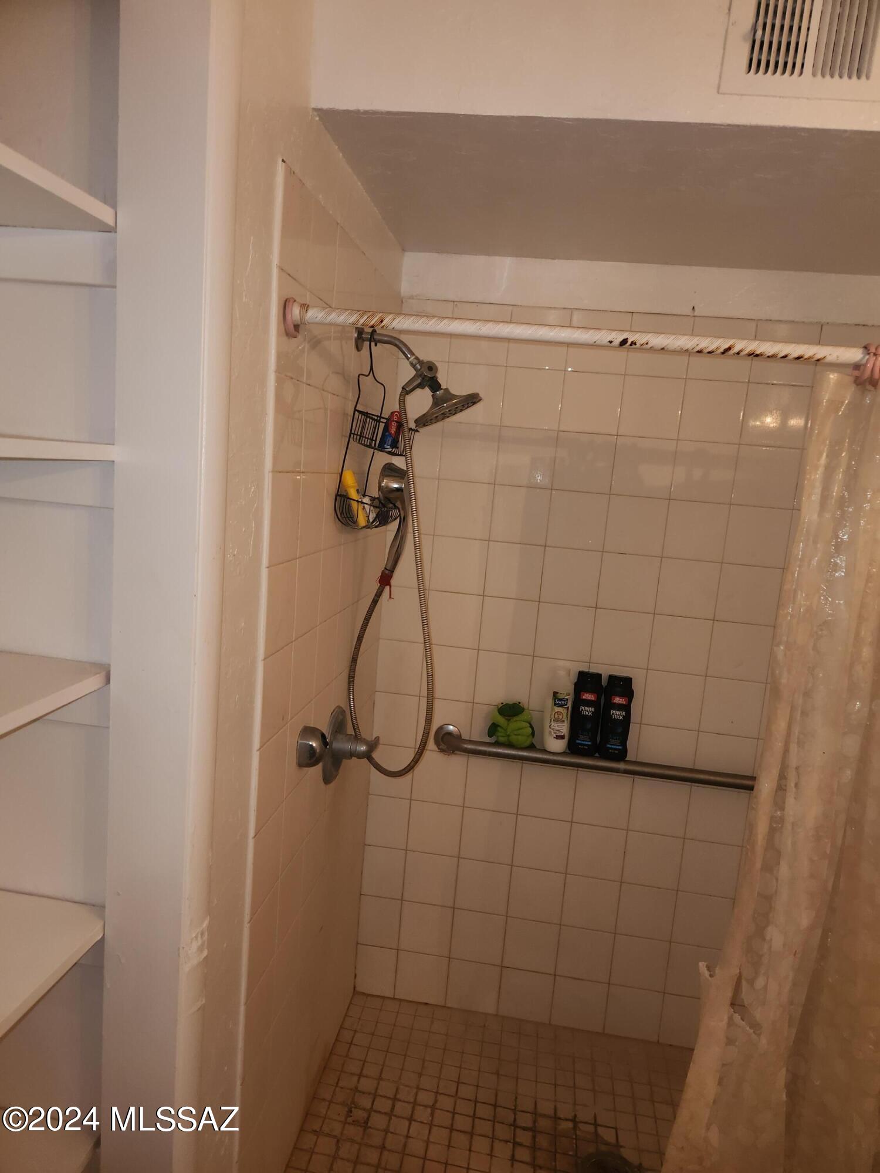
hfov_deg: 58.9
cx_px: 440
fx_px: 780
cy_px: 586
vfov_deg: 73.9
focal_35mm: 23
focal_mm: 5.4
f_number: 1.8
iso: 125
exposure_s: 1/12
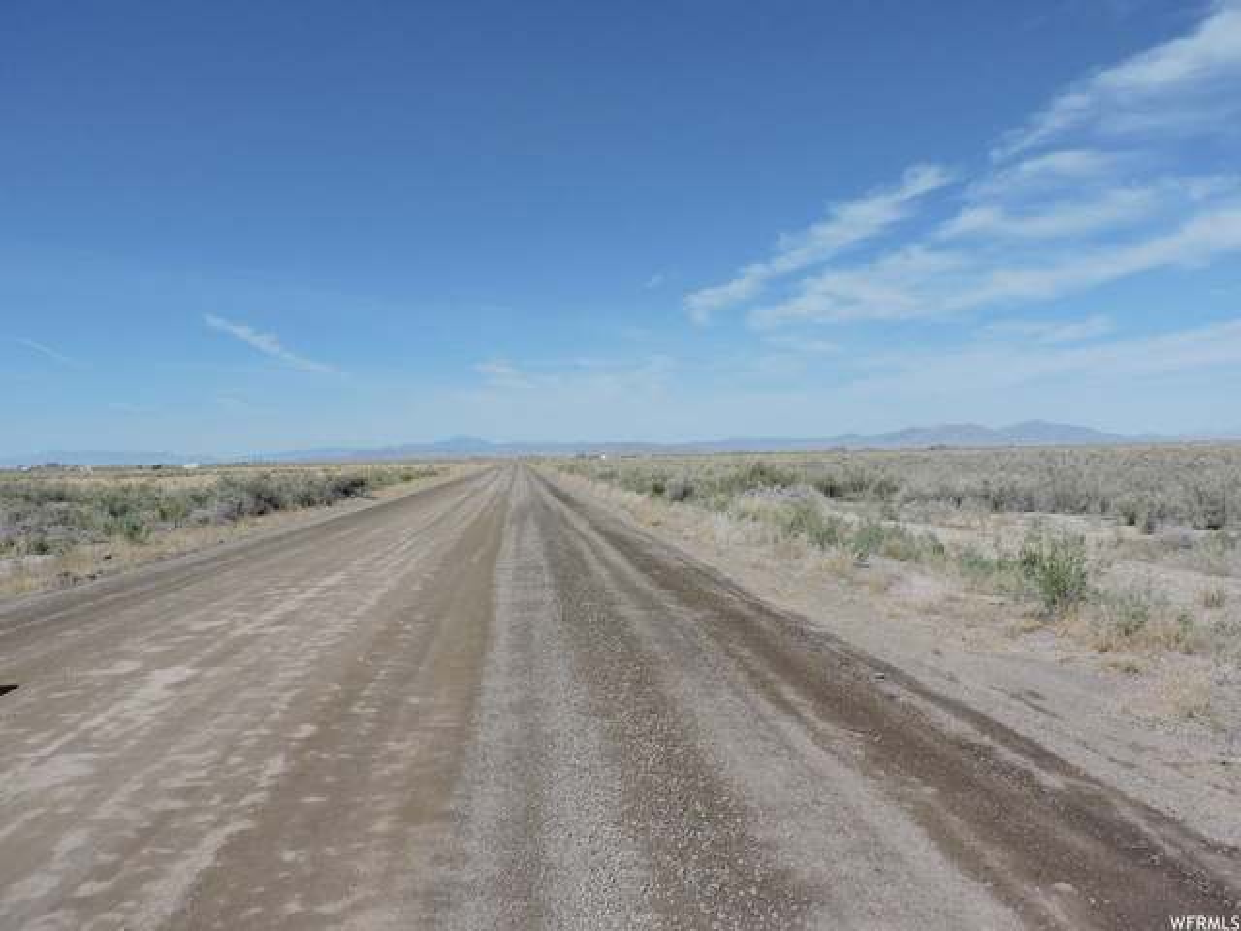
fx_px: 860
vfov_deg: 56.8
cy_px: 466
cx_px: 620
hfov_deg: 71.6
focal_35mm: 24
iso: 100
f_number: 4.2
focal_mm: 4.3
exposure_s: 1/1250
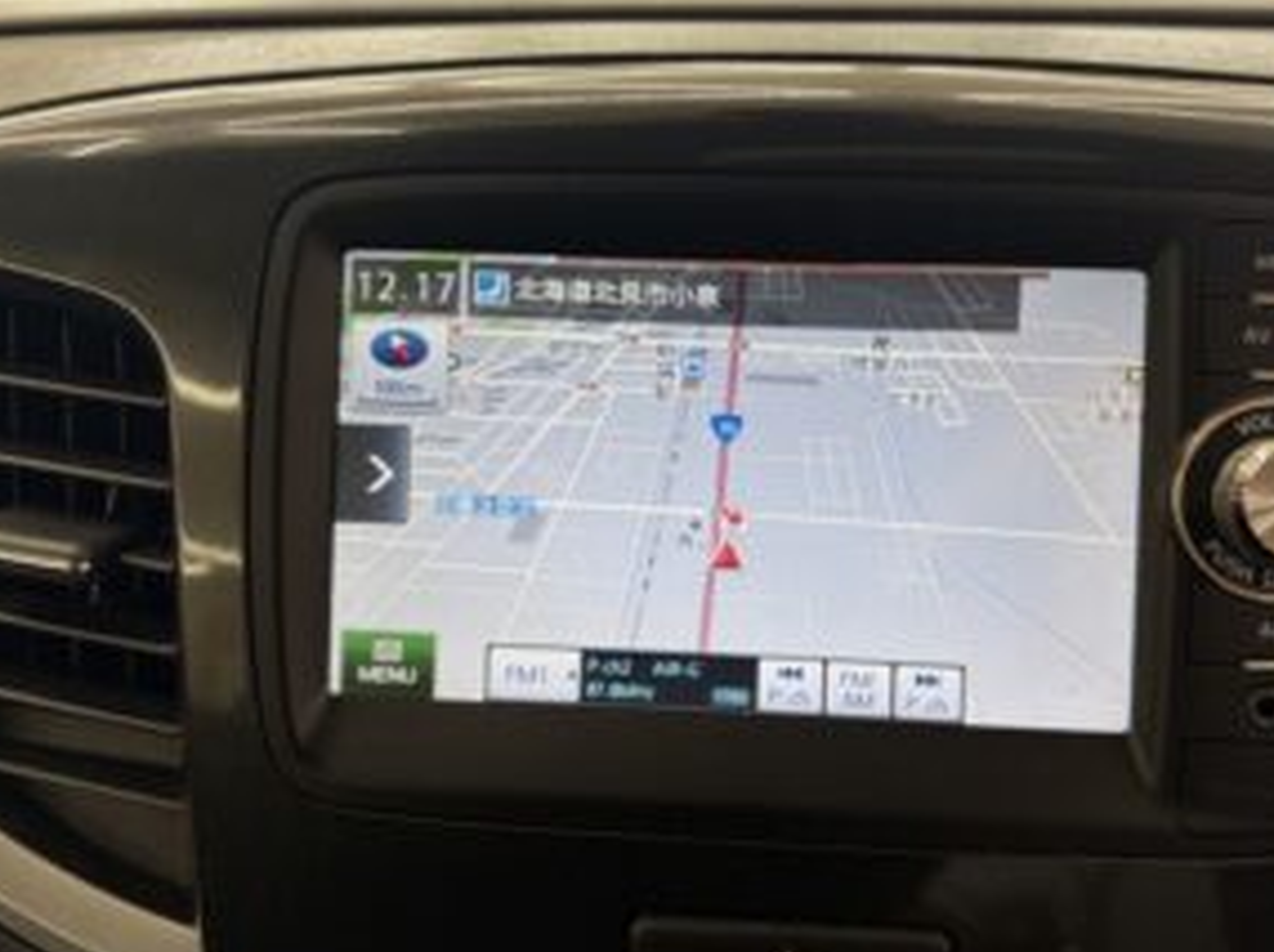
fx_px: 1176
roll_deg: +0.1
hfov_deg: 56.5
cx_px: 760
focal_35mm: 32
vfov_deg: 44.1
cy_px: 467
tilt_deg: -27.6
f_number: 1.6
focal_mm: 5.96
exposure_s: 1/100
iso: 64
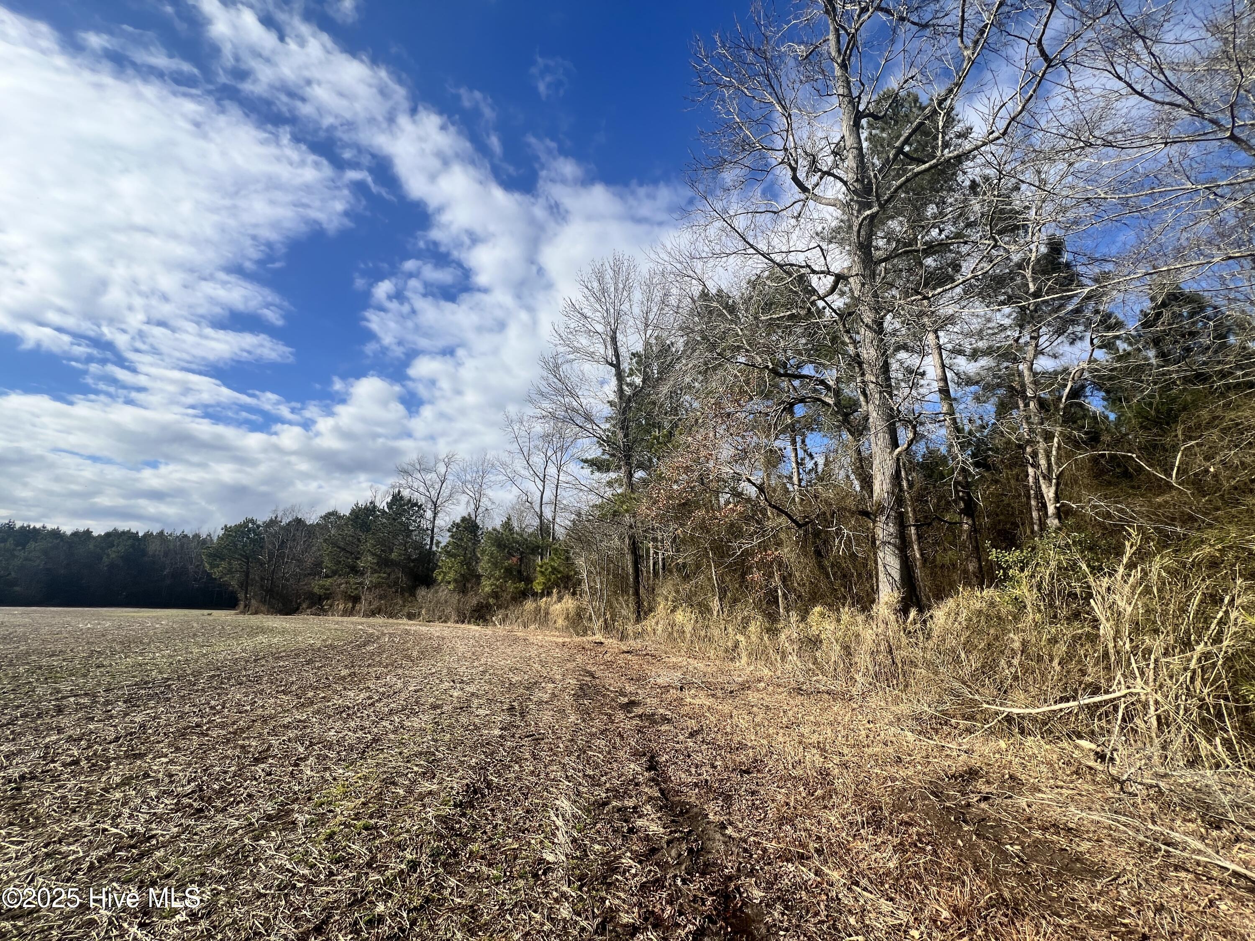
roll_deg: -1.0
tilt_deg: +15.0
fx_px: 471
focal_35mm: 13
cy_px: 470
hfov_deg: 106.2
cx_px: 628
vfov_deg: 89.9
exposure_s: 1/1783
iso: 32
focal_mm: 1.57
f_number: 1.8
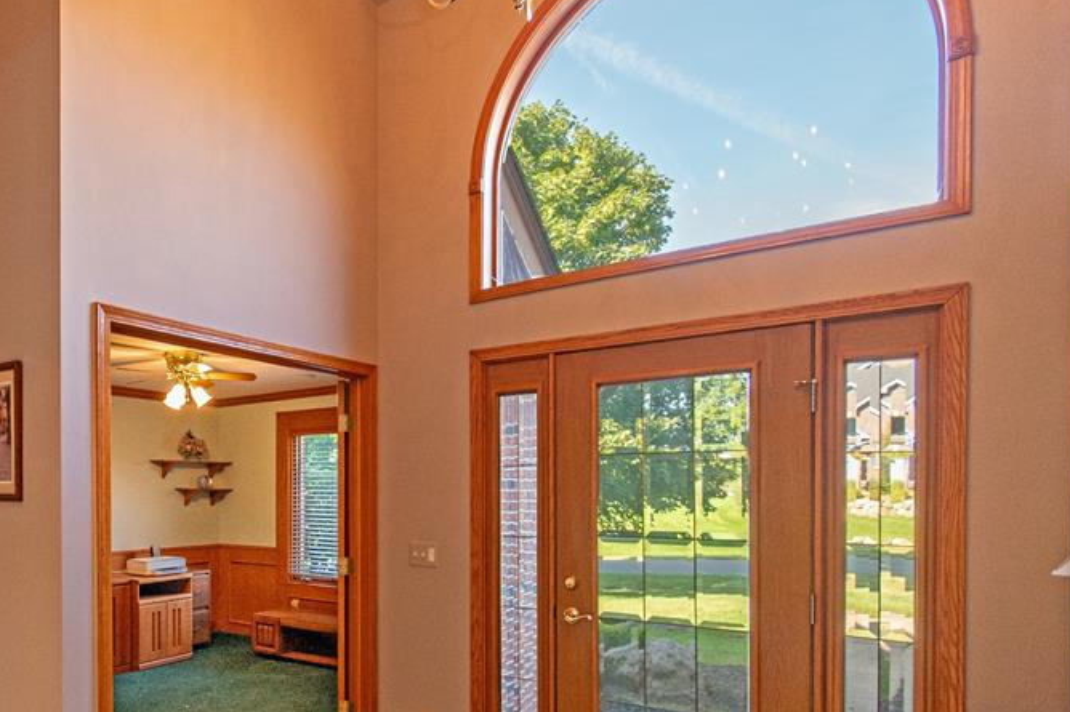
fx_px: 683
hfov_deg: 71.9
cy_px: 504
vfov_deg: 53.4
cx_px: 293
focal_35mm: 23
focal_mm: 10
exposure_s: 1/125
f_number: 4.5
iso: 1400
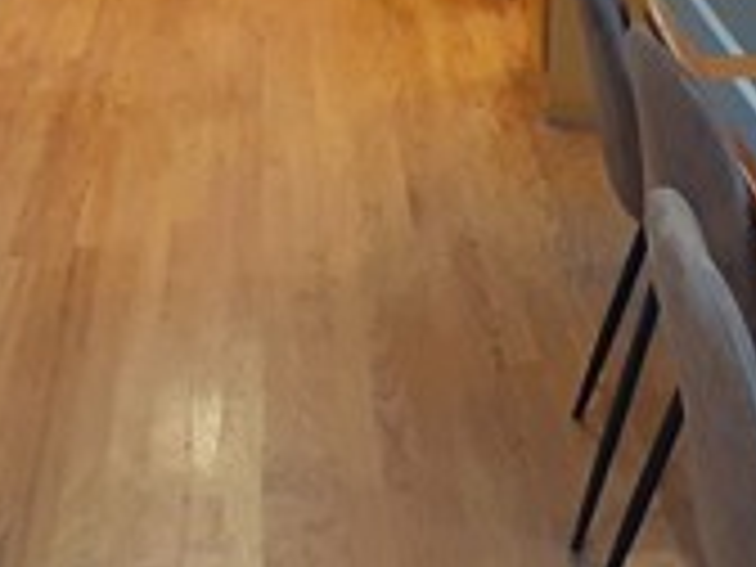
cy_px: 0
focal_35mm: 103
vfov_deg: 14.1
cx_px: 819
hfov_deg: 18.4
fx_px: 2249
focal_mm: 2.91
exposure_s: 1/30
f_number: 1.9
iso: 200
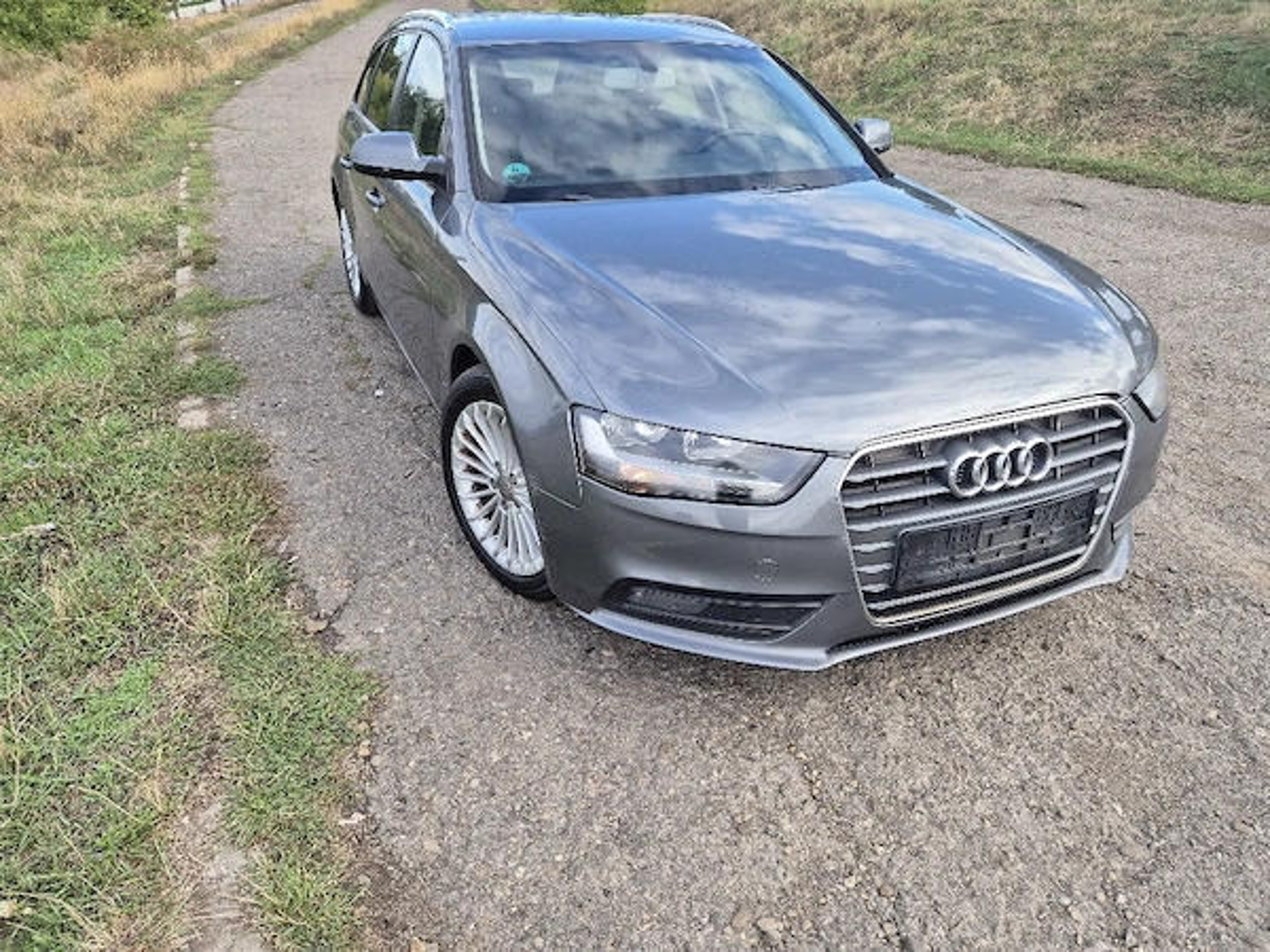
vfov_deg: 58.9
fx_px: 844
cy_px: 476
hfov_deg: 73.9
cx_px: 635
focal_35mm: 23
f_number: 1.8
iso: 25
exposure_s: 1/227
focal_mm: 5.4
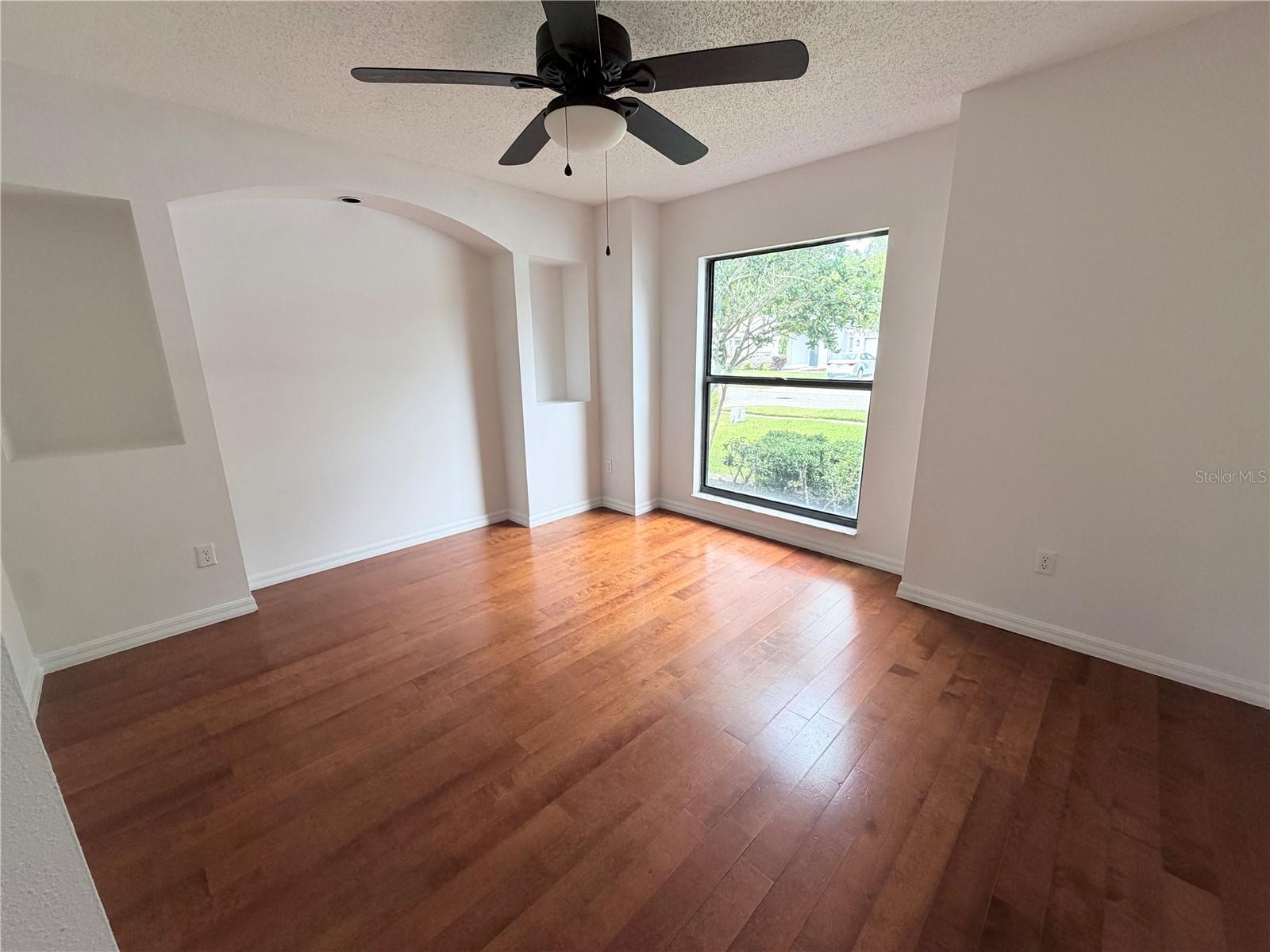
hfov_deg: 102.1
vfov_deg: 85.7
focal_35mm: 14
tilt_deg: -14.0
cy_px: 476
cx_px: 635
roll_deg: +1.4
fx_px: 514
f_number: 2.2
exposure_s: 1/121
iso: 200
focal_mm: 2.22
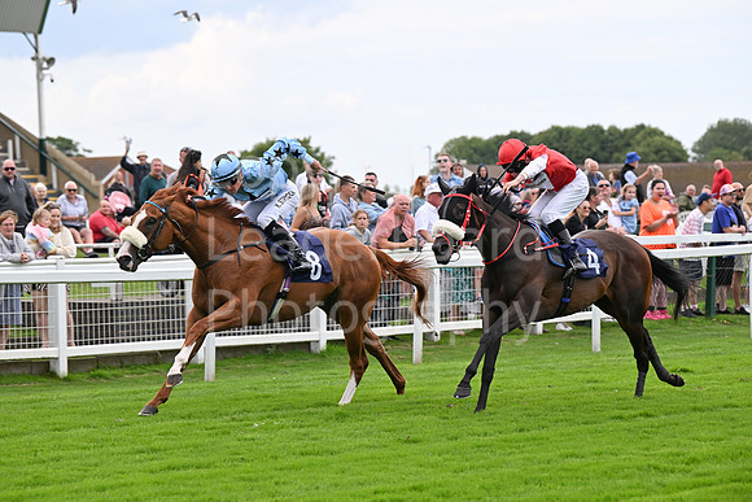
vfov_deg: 10.2
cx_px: 376
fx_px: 2821
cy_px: 251
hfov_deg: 15.2
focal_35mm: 135
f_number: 5
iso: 500
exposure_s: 1/1250
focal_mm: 135
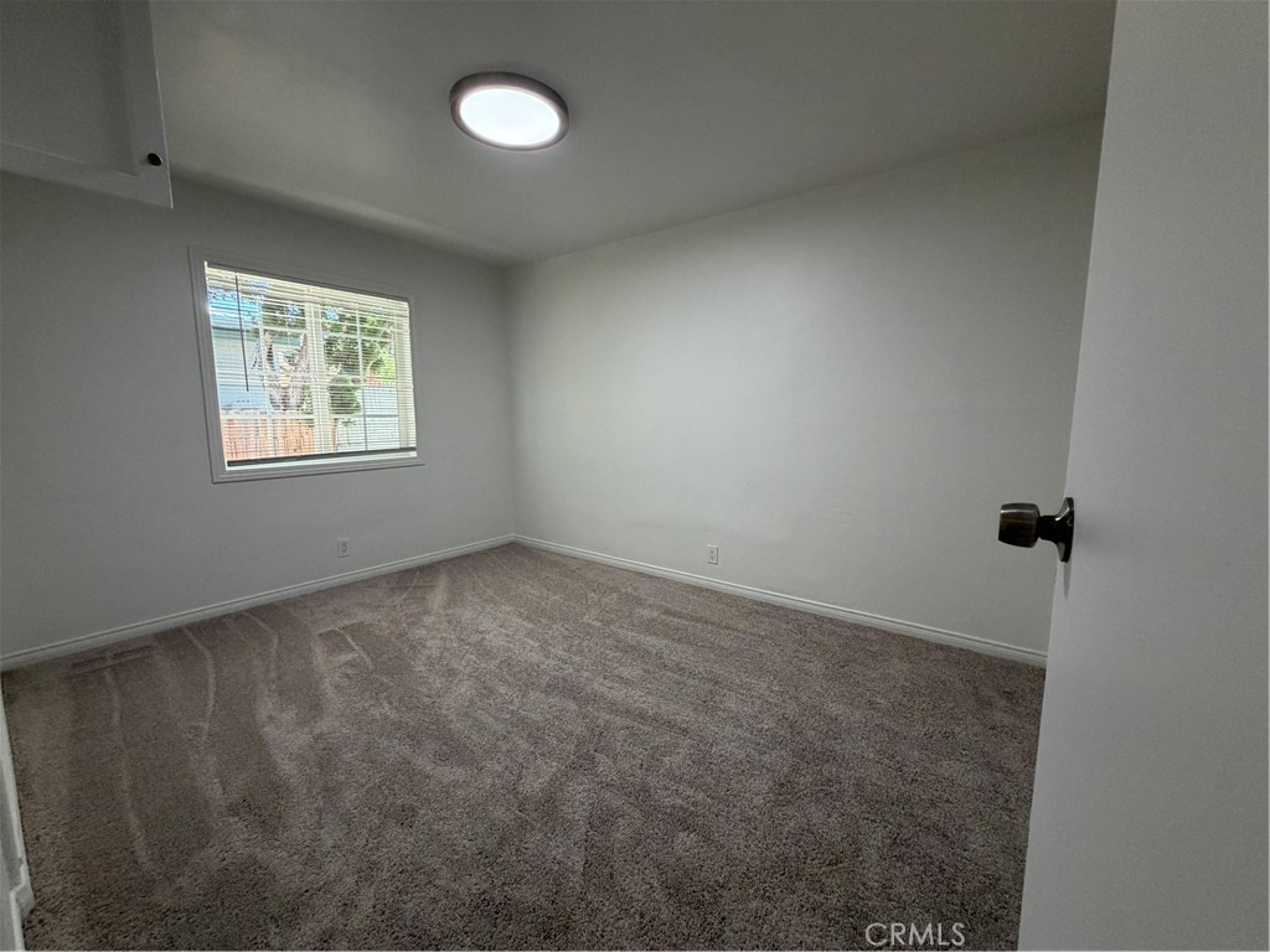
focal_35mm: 14
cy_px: 476
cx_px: 635
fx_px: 514
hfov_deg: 102.1
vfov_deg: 85.7
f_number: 2.2
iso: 160
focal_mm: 2.22
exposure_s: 1/60
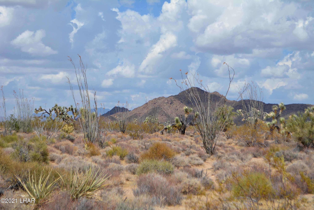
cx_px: 157
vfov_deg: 16.6
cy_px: 105
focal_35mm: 82
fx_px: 720
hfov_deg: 24.6
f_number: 7.1
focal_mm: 55
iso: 400
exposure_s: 1/1600
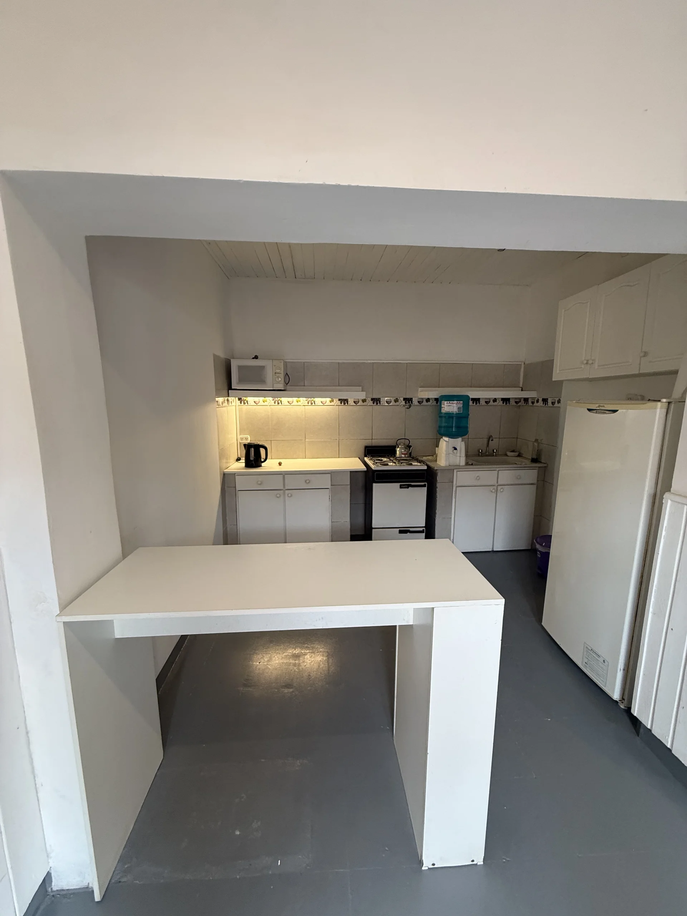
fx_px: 370
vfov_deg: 102.1
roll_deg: -0.8
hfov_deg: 85.7
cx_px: 344
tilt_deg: -8.7
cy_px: 458
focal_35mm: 14
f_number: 2.2
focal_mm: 2.22
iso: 160
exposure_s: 1/100
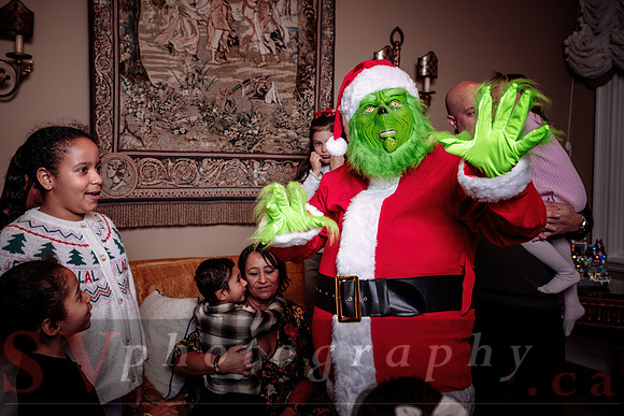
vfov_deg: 35.1
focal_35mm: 38
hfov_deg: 50.7
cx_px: 312
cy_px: 208
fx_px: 659
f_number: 4.5
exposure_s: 1/200
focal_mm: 38
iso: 500
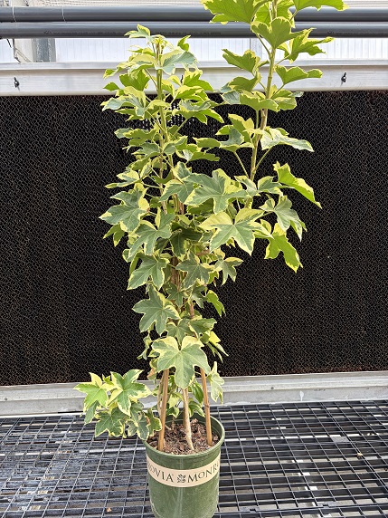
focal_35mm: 26
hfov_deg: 53.1
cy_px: 259
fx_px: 389
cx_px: 194
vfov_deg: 67.3
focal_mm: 5.96
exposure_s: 1/348
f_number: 1.6
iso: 50
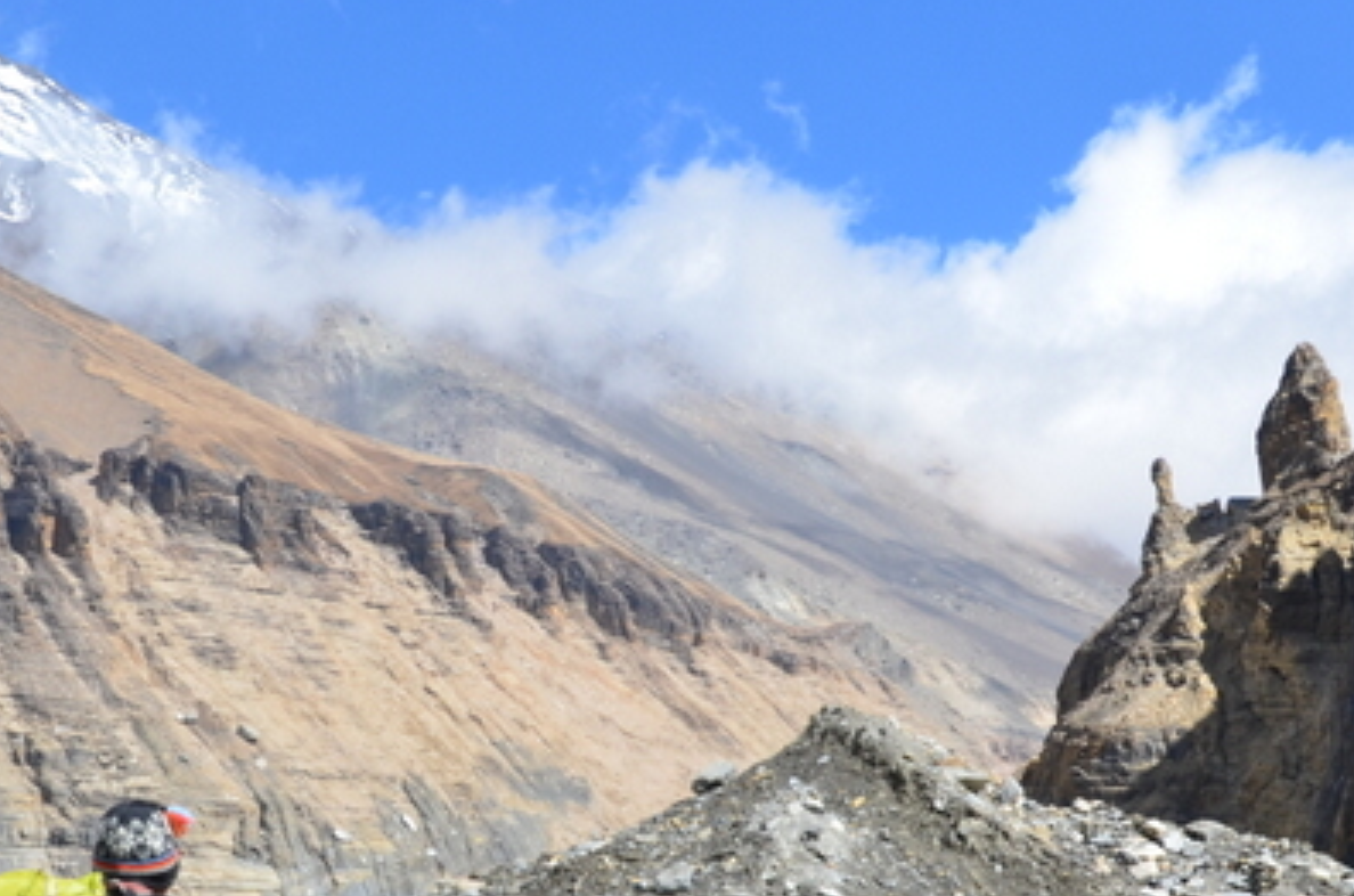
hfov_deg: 22.0
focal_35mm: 92
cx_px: 407
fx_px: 3457
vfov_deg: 14.6
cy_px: 773
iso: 200
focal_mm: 27
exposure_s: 1/320
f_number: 10
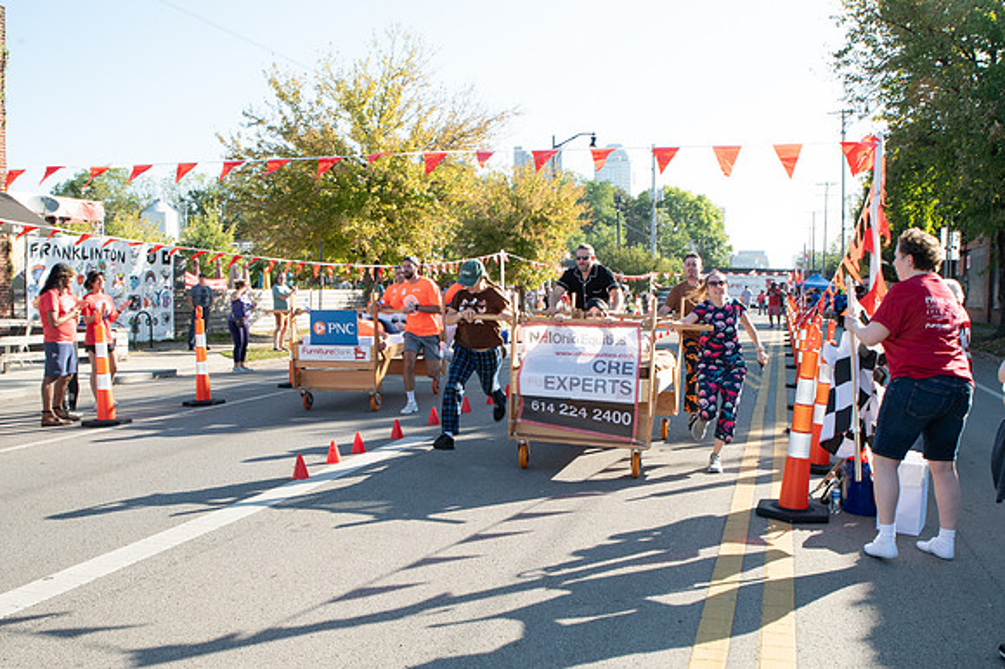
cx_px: 530
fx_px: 906
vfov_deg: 40.5
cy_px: 377
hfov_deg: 58.0
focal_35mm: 32
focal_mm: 24
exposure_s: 1/200
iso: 500
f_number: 11
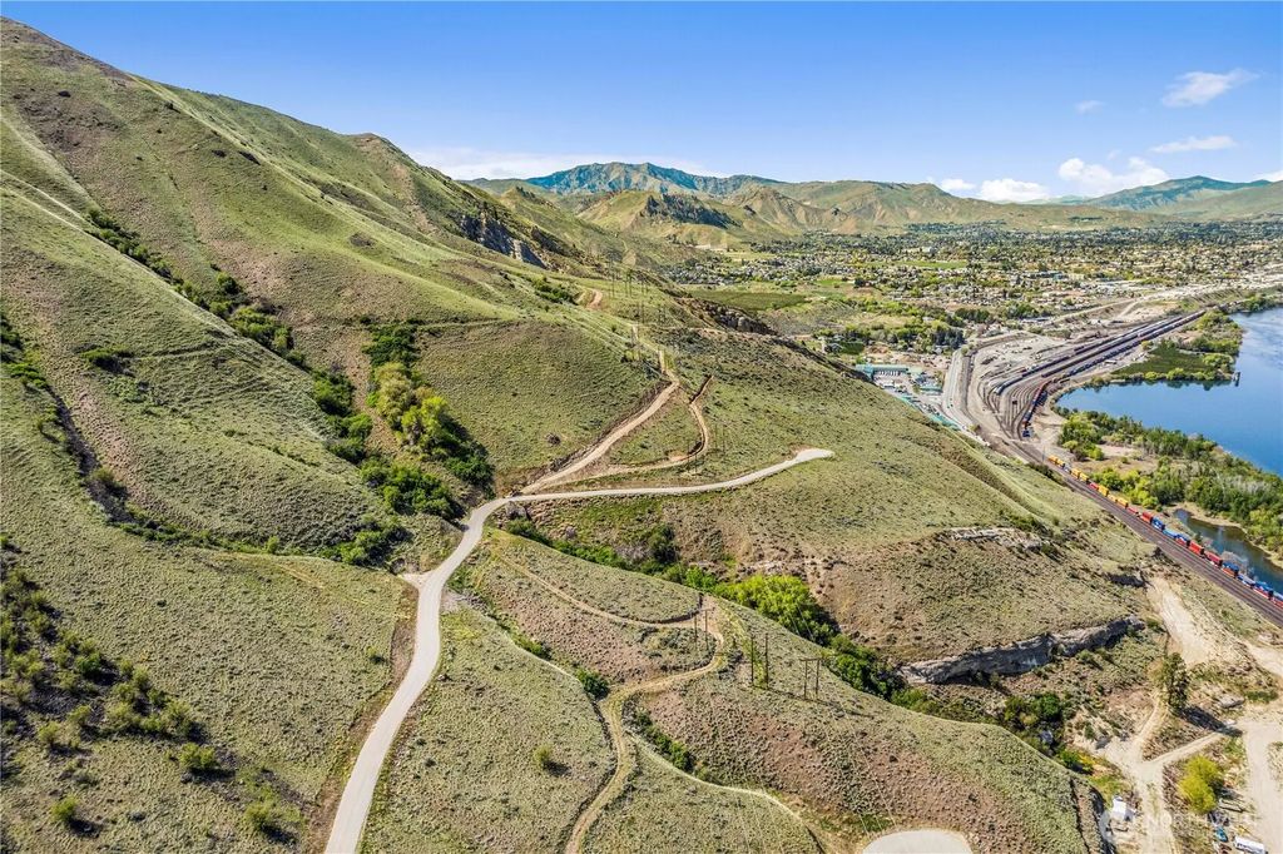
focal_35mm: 22
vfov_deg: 57.2
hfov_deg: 78.6
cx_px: 642
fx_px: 784
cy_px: 427
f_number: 2.8
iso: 100
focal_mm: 8.38
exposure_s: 1/1600
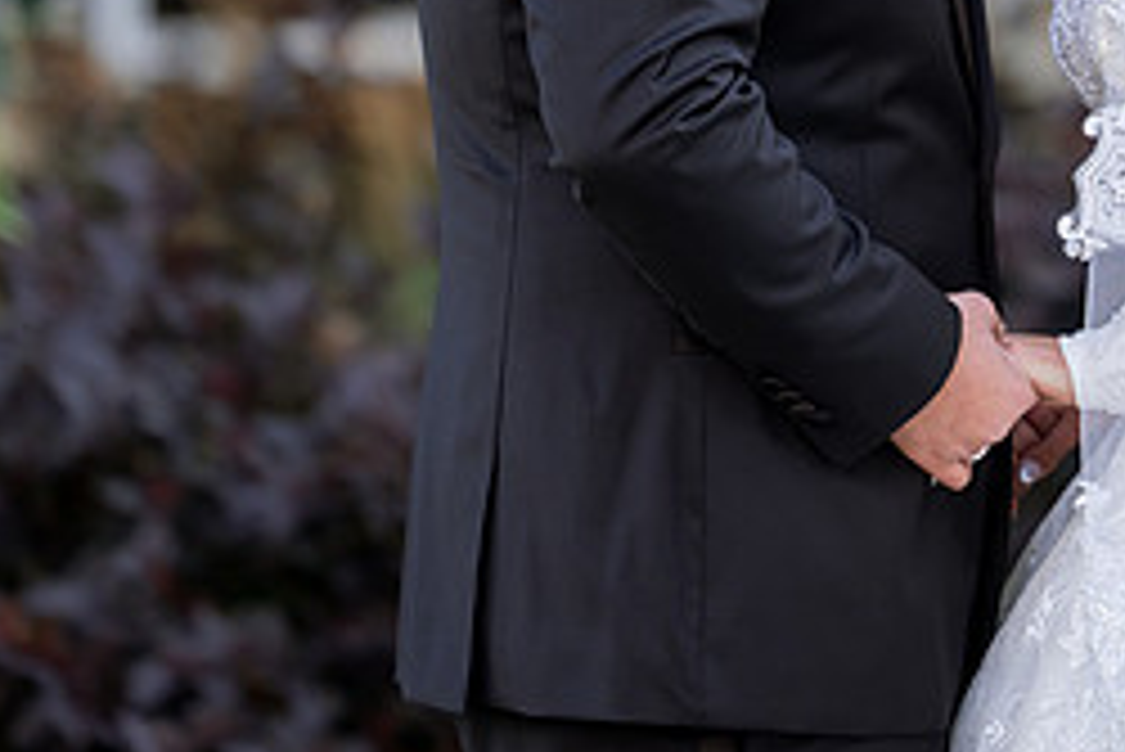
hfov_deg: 5.4
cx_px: 788
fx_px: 11850
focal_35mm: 379
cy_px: -97
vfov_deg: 3.6
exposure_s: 1/1250
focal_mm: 150
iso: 200
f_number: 2
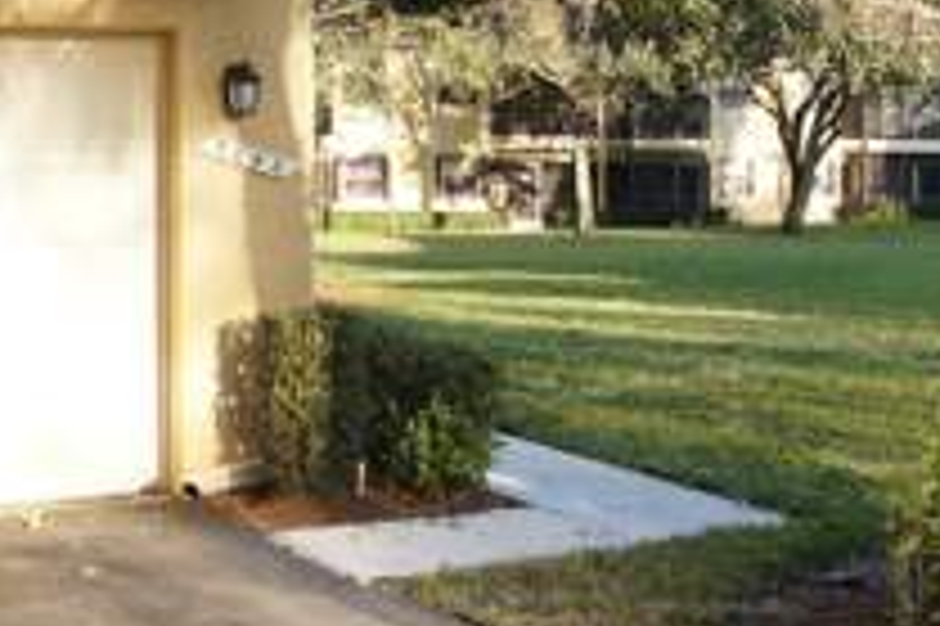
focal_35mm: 62
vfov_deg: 21.7
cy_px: 173
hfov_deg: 32.4
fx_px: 1618
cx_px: 490
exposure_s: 1/640
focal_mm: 18
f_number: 5
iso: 800
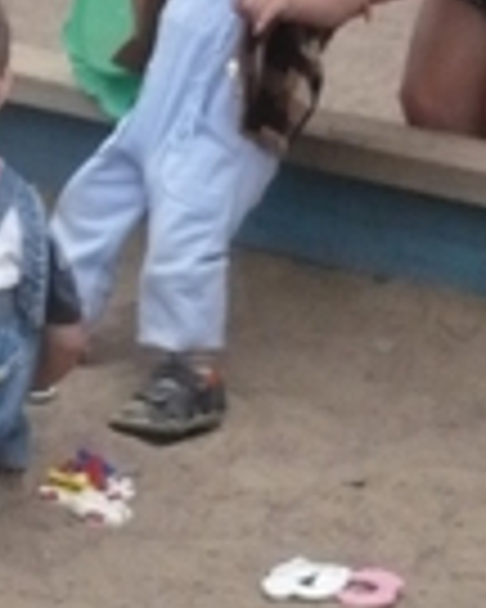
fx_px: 2499
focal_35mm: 139
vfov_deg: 13.8
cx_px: -205
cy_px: 153
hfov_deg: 10.8
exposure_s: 1/500
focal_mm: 5.8
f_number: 2.8
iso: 400
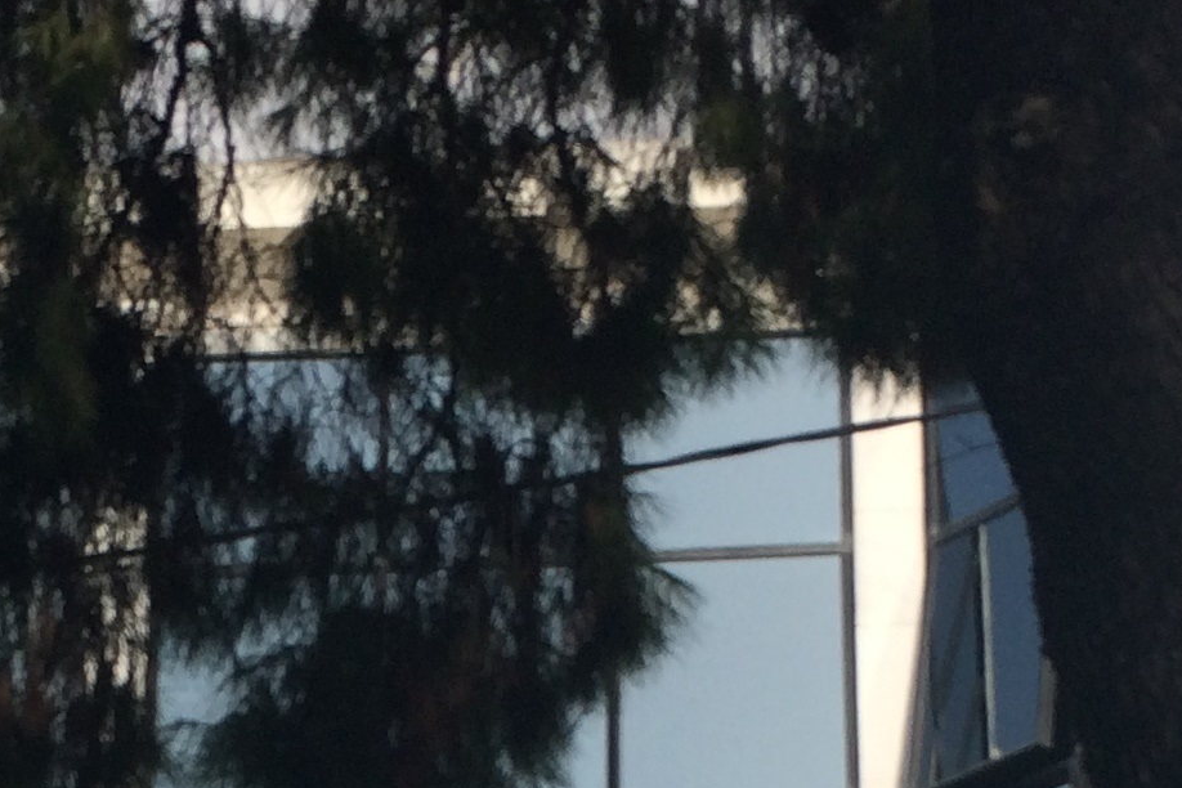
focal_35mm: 111
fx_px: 3644
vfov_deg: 11.9
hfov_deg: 18.3
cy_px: 1132
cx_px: 285
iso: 40
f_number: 2.2
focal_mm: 4.12
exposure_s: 1/2933
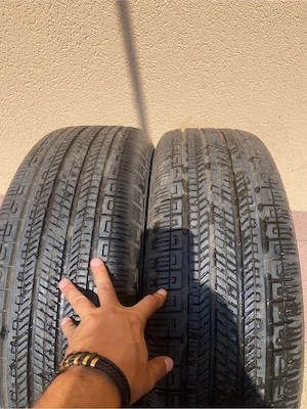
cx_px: 154
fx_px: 307
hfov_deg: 53.1
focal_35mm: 26
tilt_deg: -52.6
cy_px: 204
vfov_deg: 67.3
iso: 32
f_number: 1.8
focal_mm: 4.25
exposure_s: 1/2688
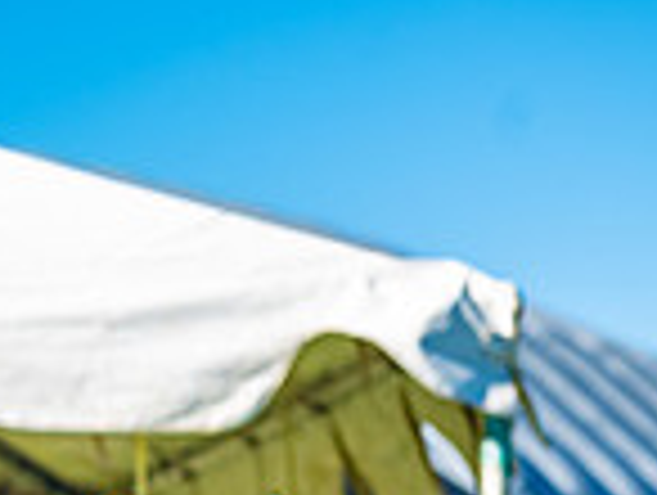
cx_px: -275
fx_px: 5361
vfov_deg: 5.2
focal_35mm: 282
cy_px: 809
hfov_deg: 6.9
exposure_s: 1/320
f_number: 5.6
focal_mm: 70
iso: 100
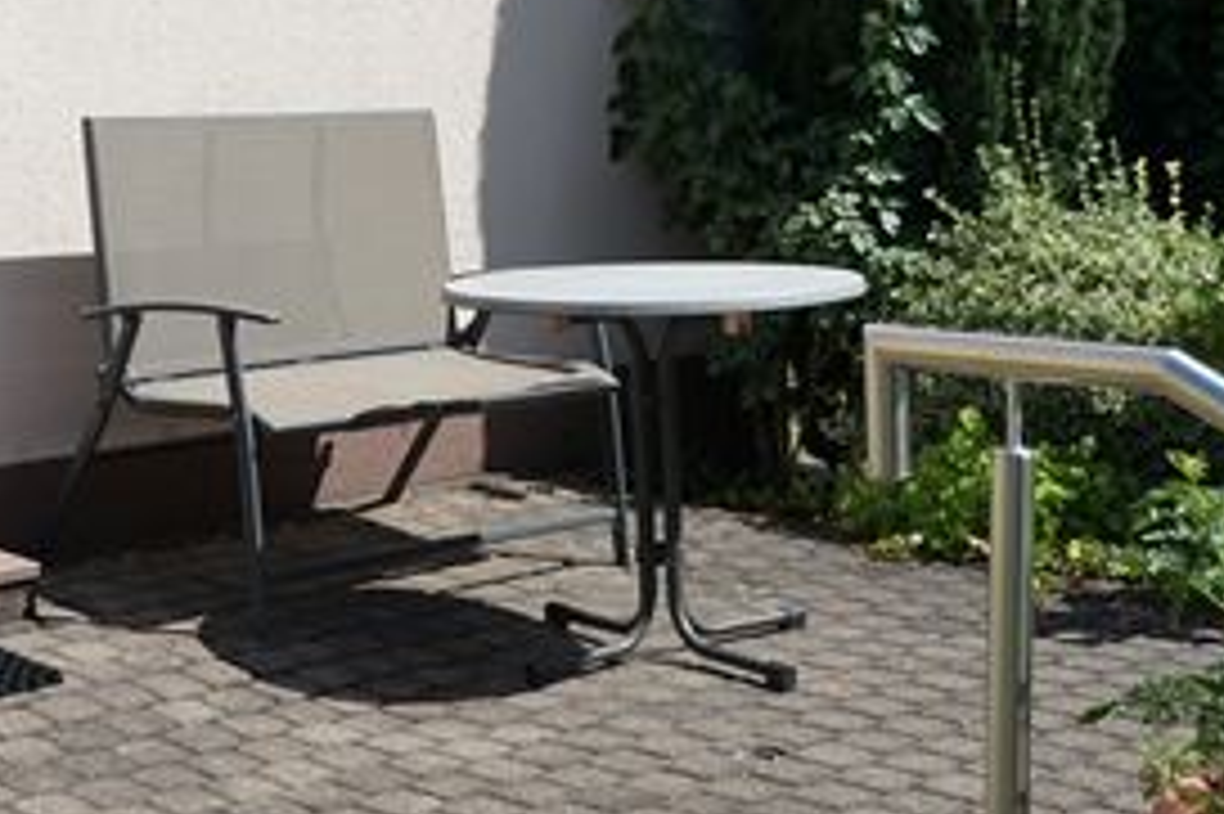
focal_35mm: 71
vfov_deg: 19.0
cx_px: 171
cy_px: 171
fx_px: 2412
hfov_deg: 27.6
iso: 100
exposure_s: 1/320
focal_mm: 28
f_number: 8
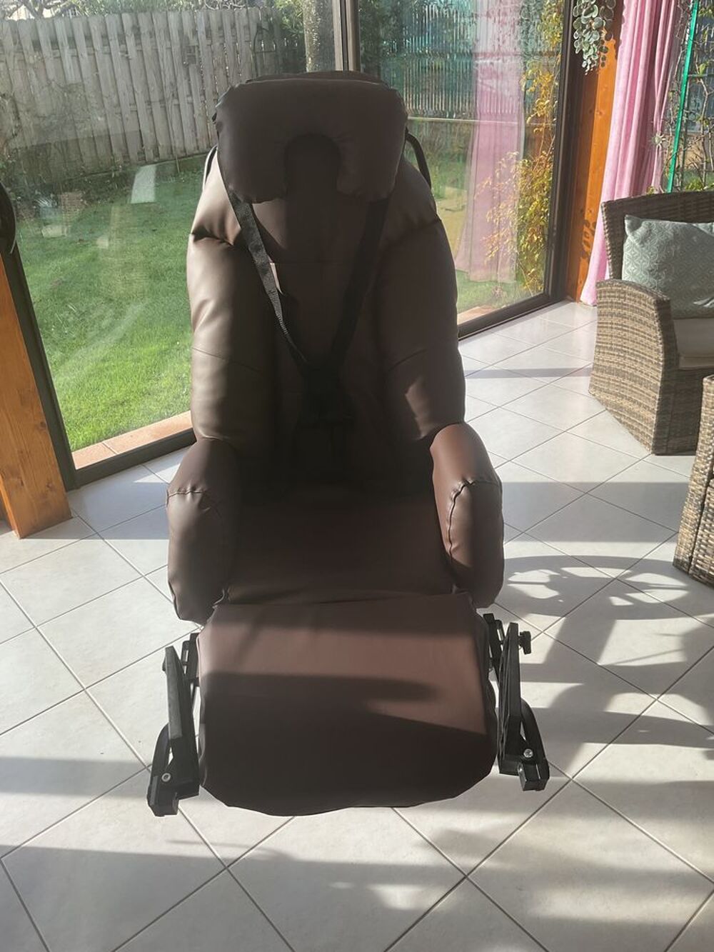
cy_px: 476
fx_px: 797
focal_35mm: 29
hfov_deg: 48.2
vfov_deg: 61.7
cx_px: 357
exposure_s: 1/412
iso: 16
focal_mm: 3
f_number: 1.8
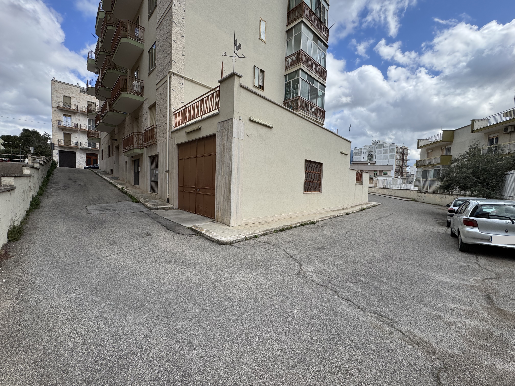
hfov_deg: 102.1
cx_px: 258
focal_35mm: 14
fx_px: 208
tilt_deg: -2.7
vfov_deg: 85.7
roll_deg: -1.6
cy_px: 193
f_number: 2.2
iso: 40
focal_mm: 2.22
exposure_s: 1/1277
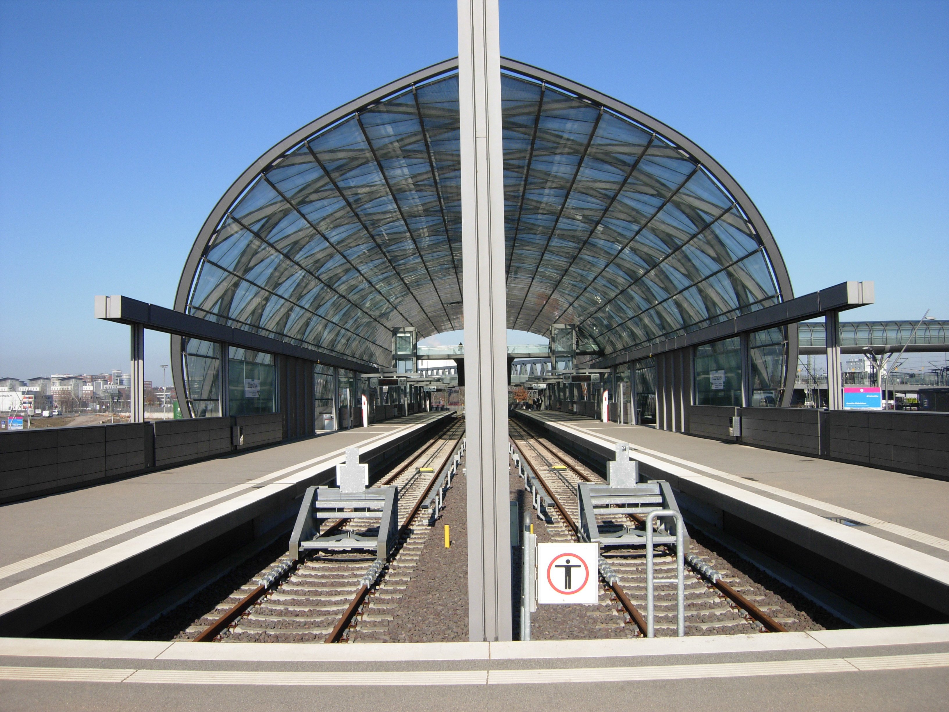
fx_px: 987
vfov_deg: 39.7
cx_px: 474
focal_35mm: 36
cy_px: 356
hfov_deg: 51.4
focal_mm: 7.5
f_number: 3.8
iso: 50
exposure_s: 1/790
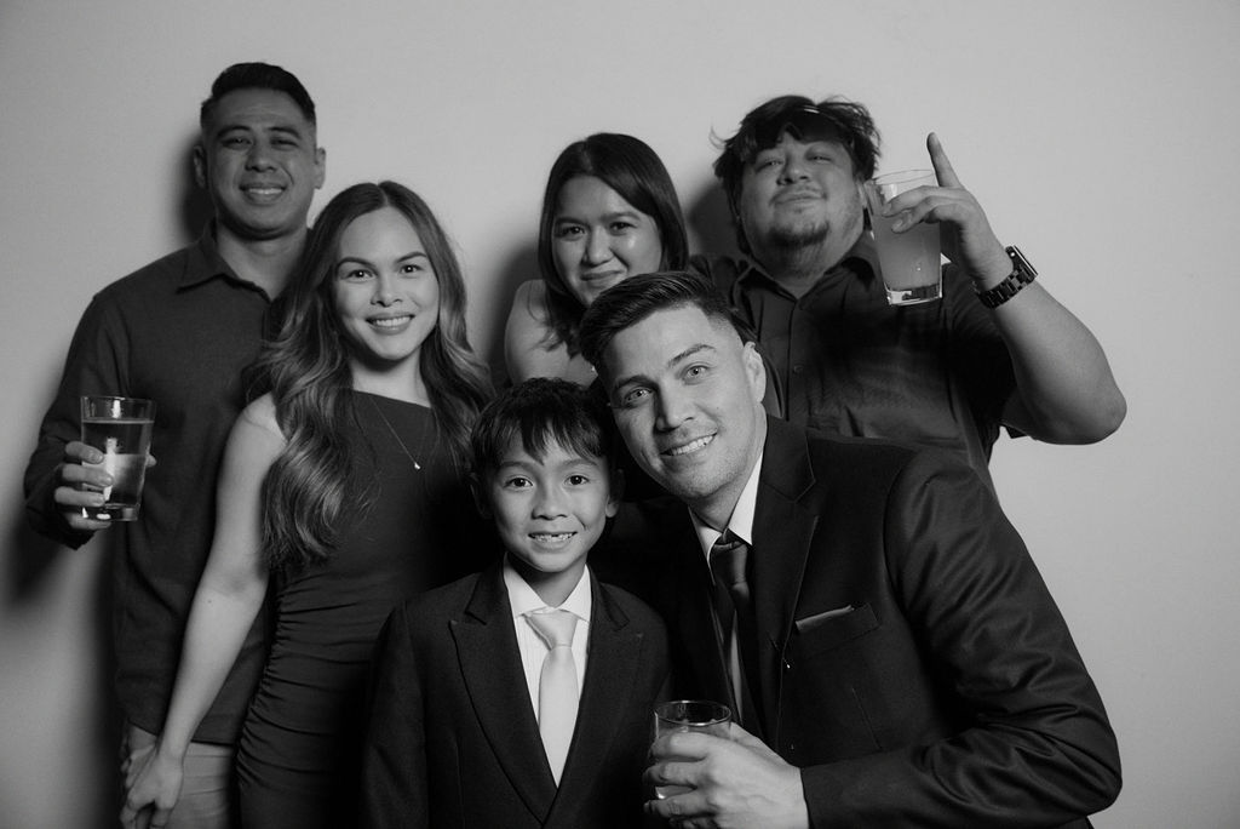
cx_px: 620
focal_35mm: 35
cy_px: 414
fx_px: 1206
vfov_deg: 37.9
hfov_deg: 54.4
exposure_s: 1/125
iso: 400
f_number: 4
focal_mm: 35
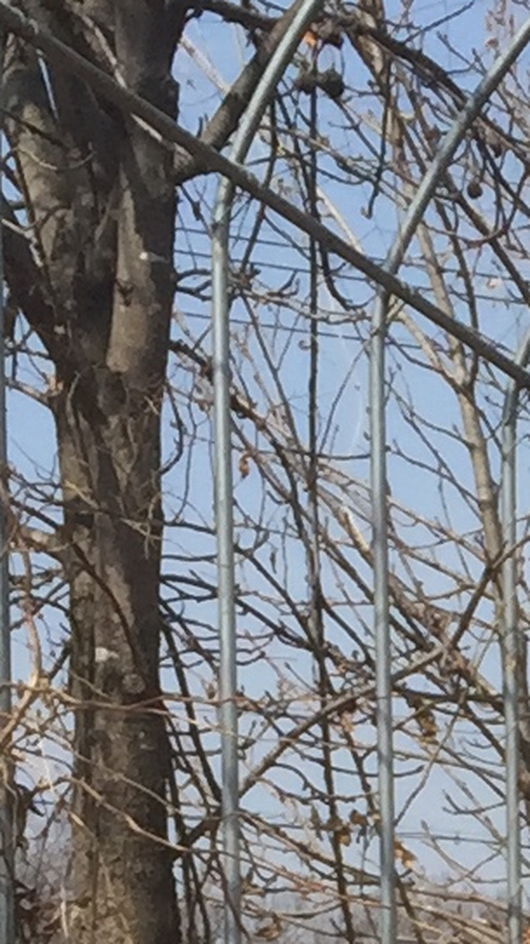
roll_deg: +0.1
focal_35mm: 190
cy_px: 1813
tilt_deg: -3.0
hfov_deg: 5.9
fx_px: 4752
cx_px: 1560
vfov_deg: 10.5
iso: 32
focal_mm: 4.15
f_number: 2.2
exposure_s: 1/1522
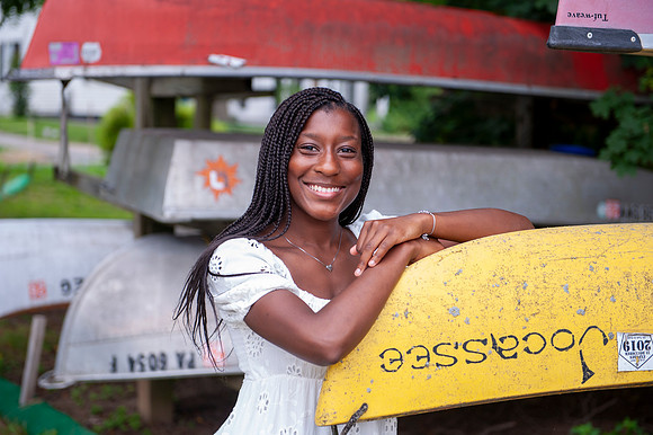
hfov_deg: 28.9
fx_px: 1269
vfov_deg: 19.4
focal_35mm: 70
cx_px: 326
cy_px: 218
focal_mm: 70
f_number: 3.5
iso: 100
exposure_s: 1/160
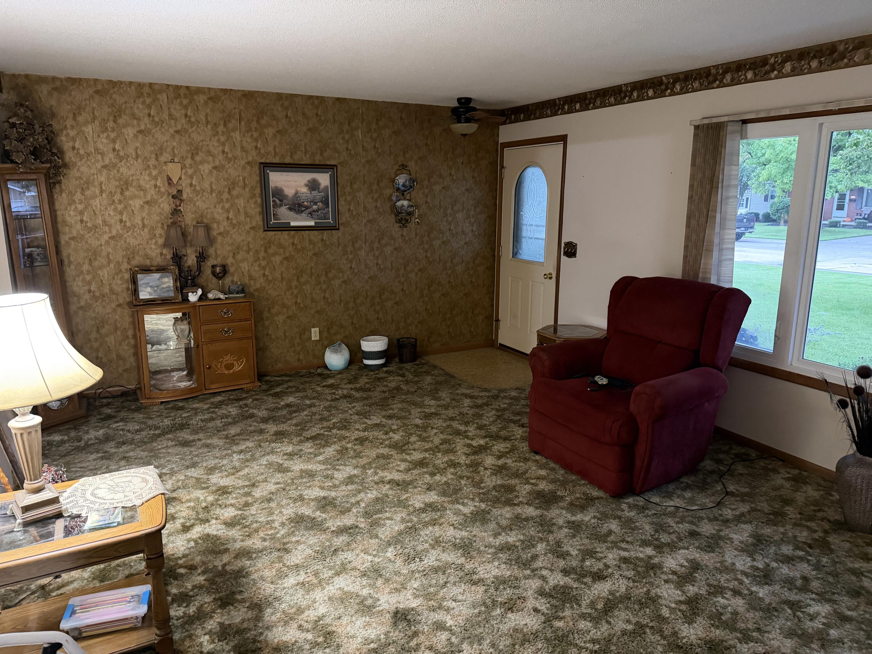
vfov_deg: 56.8
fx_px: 605
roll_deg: -0.3
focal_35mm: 24
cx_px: 436
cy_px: 327
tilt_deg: -10.0
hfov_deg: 71.6
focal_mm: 6.76
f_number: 1.78
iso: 1000
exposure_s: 1/30
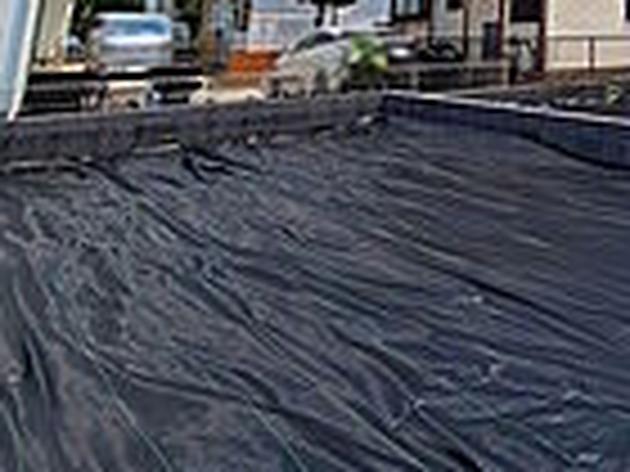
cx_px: 747
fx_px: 728
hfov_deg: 36.6
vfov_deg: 29.9
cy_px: -117
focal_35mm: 40
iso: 48
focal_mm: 1.83
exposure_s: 1/3205
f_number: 2.2
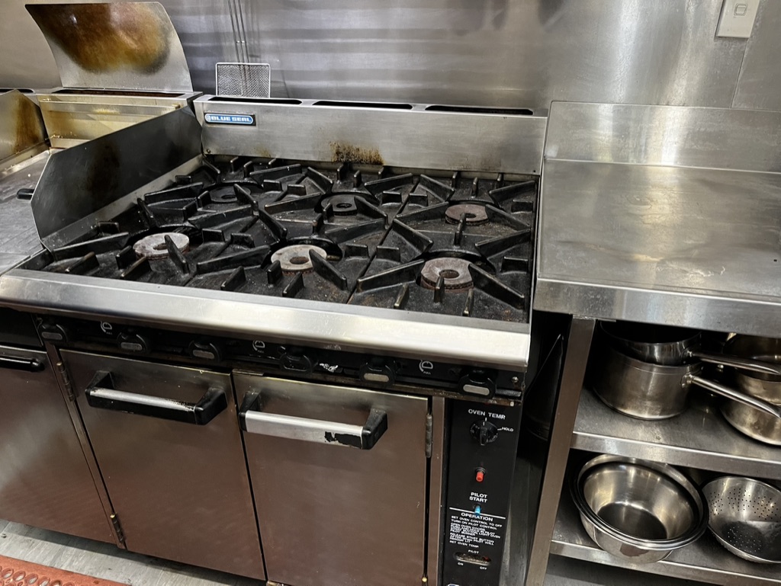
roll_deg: +0.6
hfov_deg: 67.3
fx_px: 587
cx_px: 390
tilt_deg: -30.1
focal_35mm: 26
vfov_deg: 53.1
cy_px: 293
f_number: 1.6
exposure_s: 1/50
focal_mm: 5.1
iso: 200
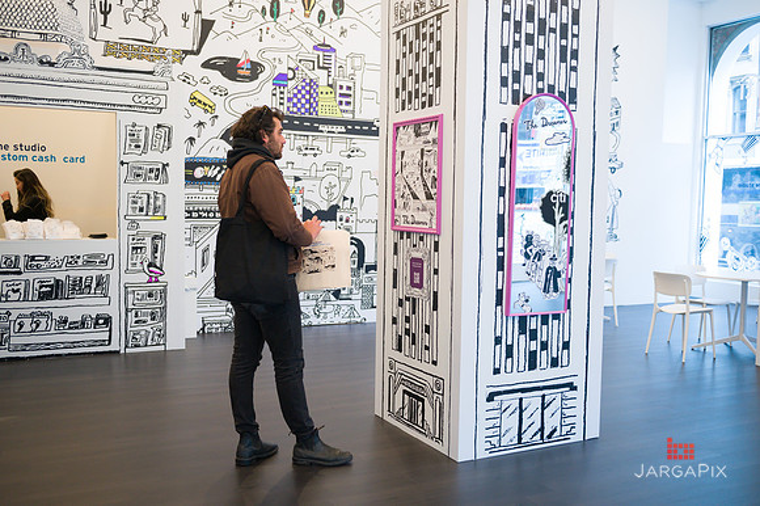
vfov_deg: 37.8
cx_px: 380
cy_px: 253
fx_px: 738
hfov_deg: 54.5
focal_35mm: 35
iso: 1600
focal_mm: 35
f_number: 3.5
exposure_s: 1/200
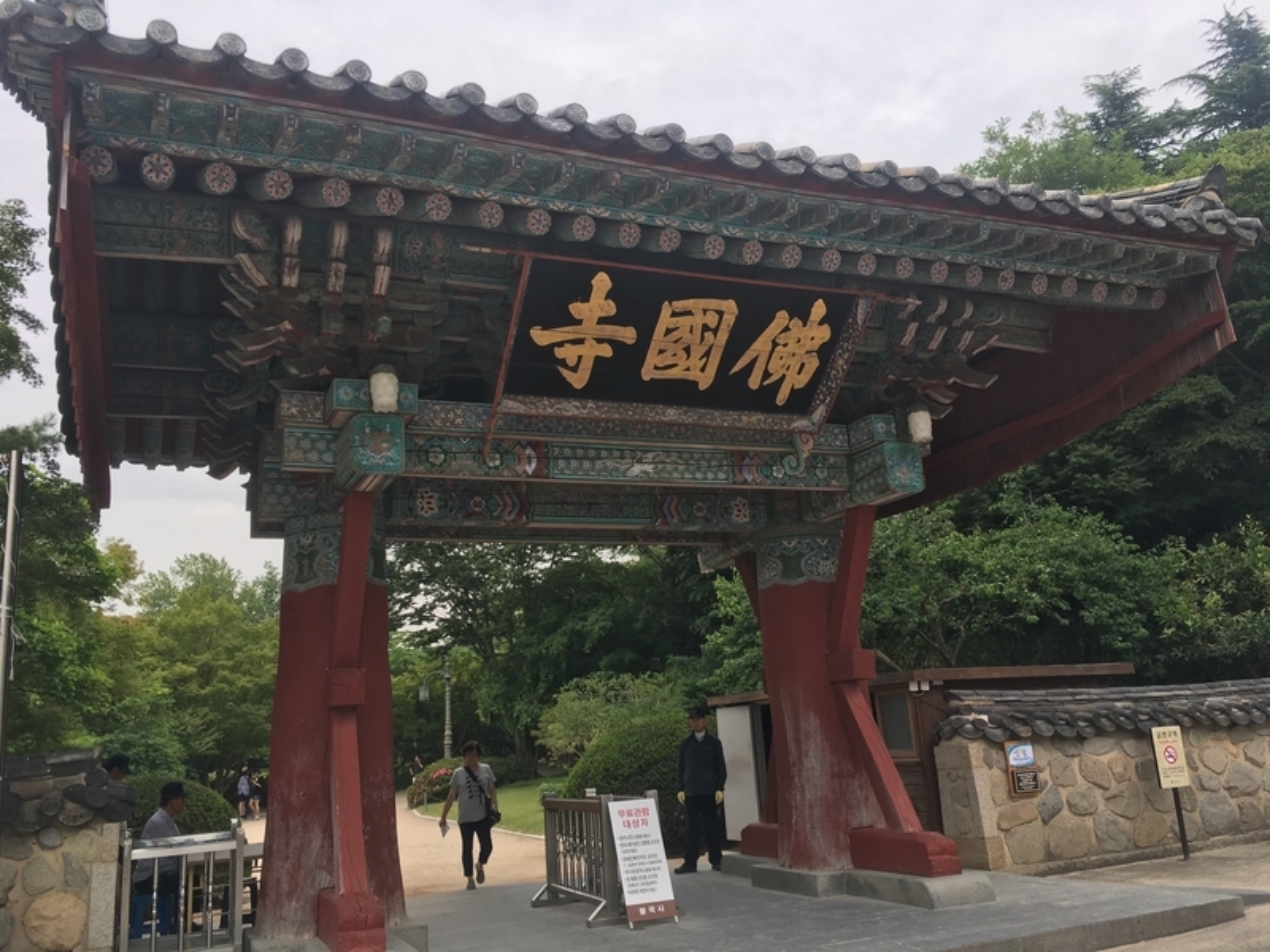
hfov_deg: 61.7
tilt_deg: +16.1
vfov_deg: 48.2
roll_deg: +4.0
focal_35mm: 29
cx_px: 635
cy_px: 476
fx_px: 1064
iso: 25
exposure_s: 1/534
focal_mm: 4.15
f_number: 2.2
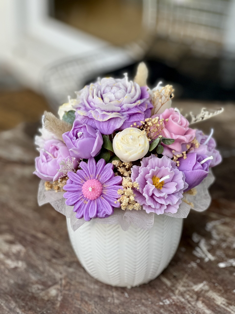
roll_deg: -0.9
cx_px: 118
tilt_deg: -29.0
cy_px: 157
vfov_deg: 25.3
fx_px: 697
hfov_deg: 19.1
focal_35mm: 77
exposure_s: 1/121
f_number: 2.8
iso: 64
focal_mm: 9
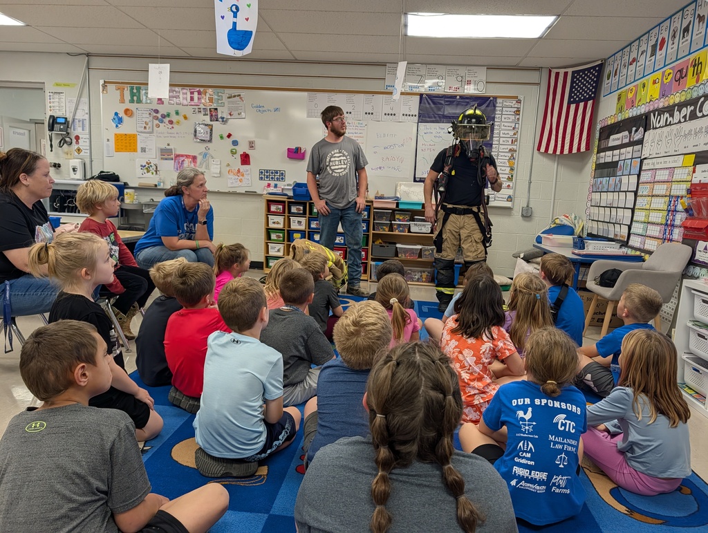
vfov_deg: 56.9
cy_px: 266
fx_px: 492
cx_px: 354
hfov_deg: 71.5
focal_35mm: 24
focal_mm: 6.9
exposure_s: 1/120
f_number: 1.68
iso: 121
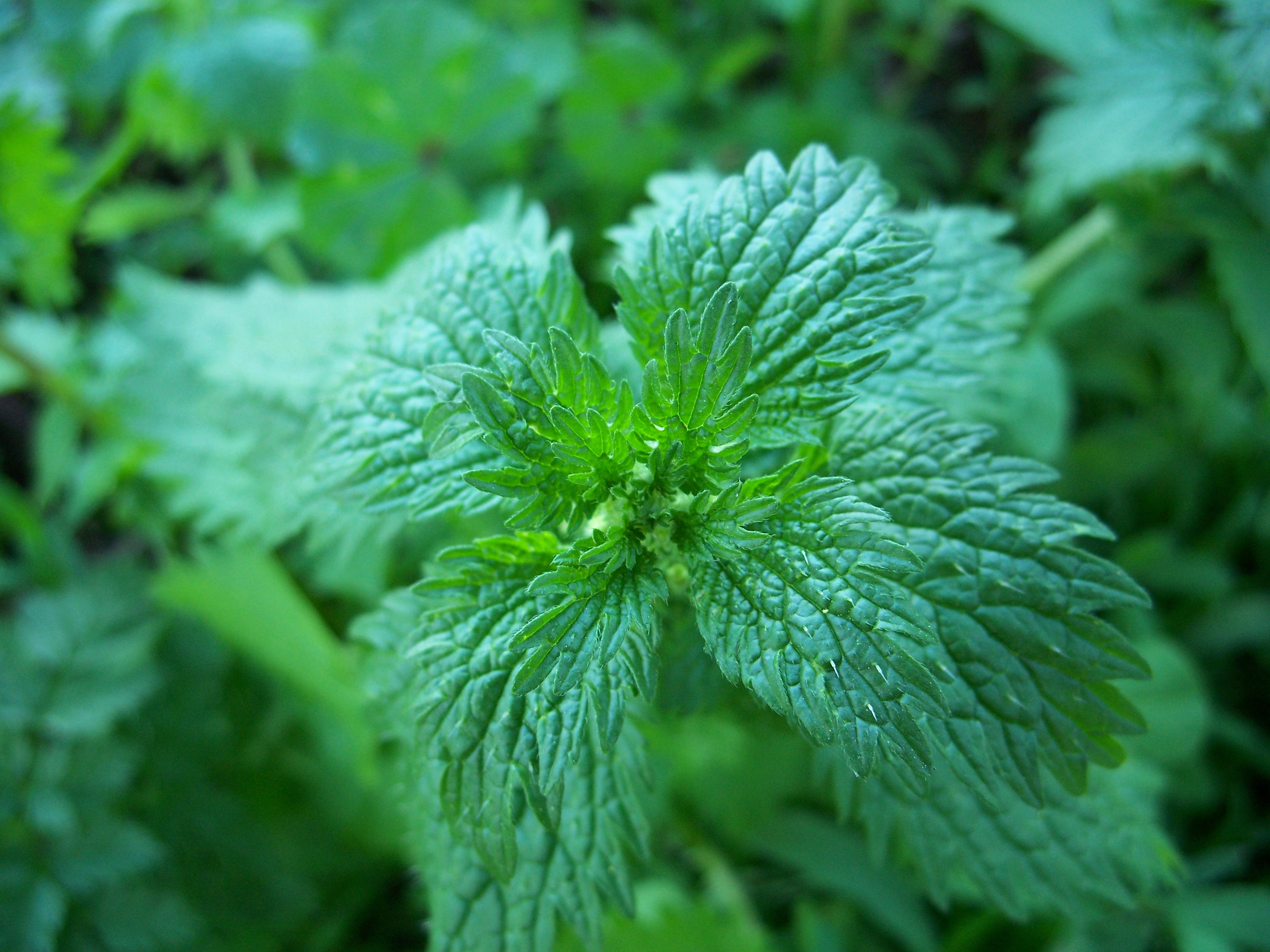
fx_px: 1357
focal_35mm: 37
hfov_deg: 50.1
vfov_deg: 38.7
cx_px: 635
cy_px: 476
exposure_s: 1/30
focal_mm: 7.8
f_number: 2.8
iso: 160
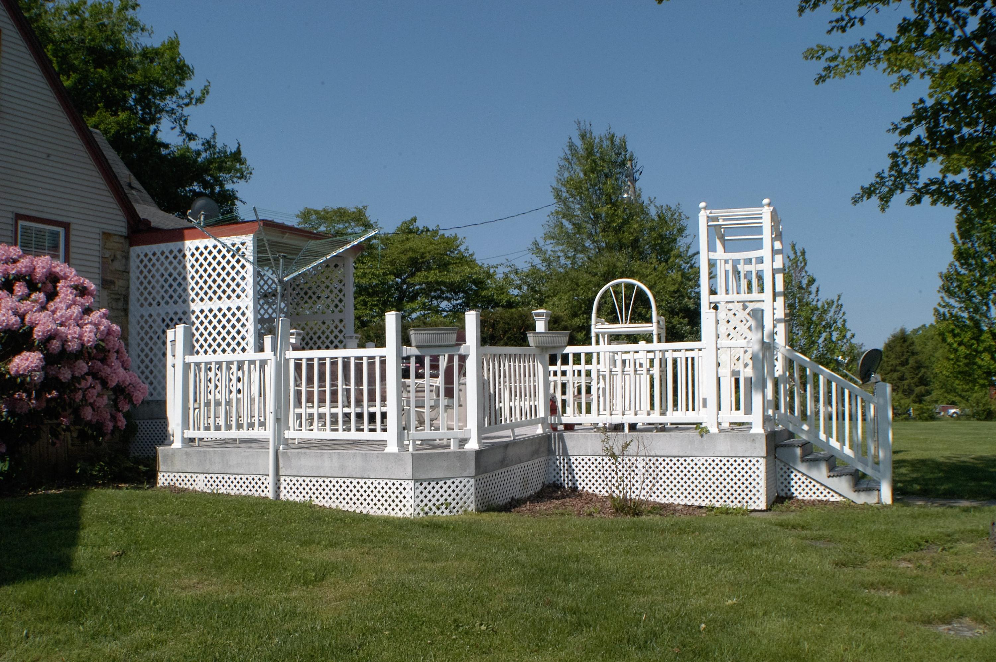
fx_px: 1285
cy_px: 331
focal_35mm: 46
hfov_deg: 42.4
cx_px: 498
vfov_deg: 28.9
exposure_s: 1/640
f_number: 13
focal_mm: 31
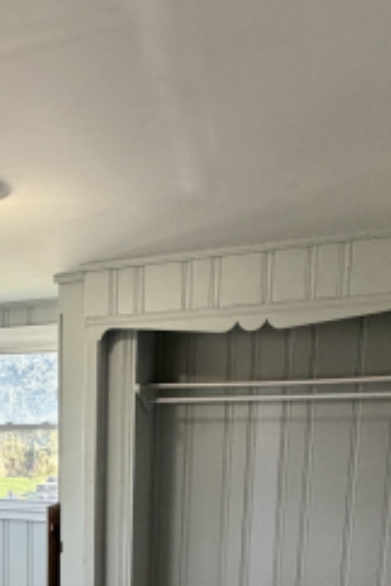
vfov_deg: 44.1
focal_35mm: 40
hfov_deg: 30.7
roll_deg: +0.1
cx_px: -10
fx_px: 652
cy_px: 529
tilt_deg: -8.1
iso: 250
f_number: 2.2
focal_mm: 2.22
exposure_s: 1/121
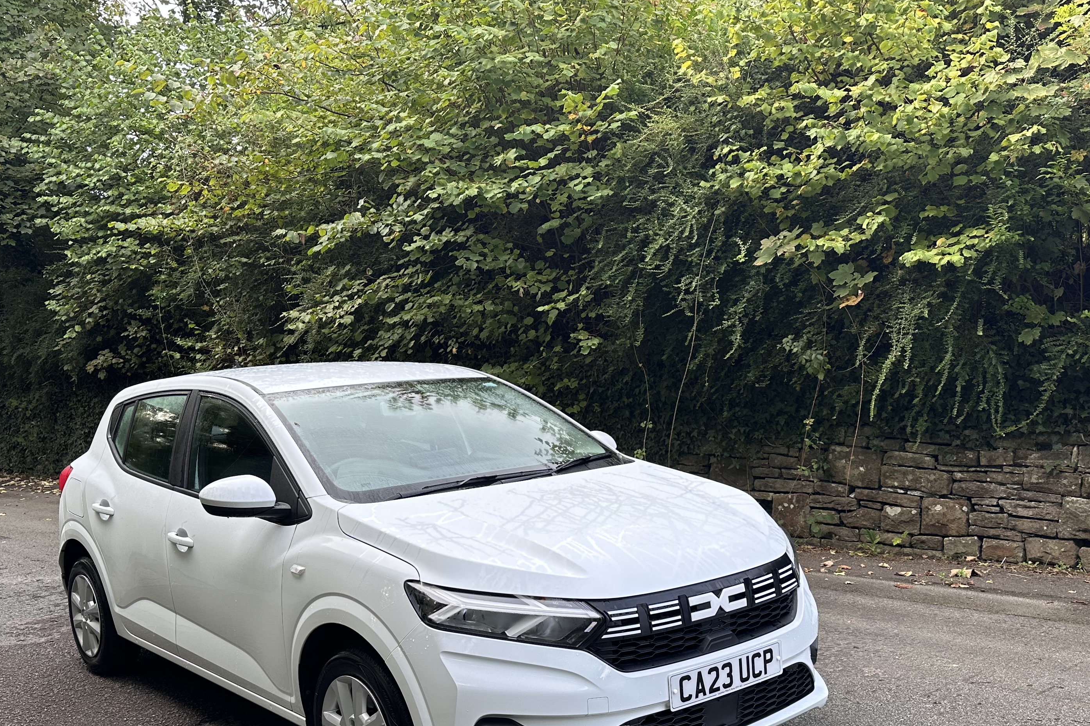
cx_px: 499
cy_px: 493
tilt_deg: -7.1
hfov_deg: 53.1
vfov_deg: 36.4
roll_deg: -1.3
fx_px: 1090
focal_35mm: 36
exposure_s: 1/144
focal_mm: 6.86
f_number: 1.78
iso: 64
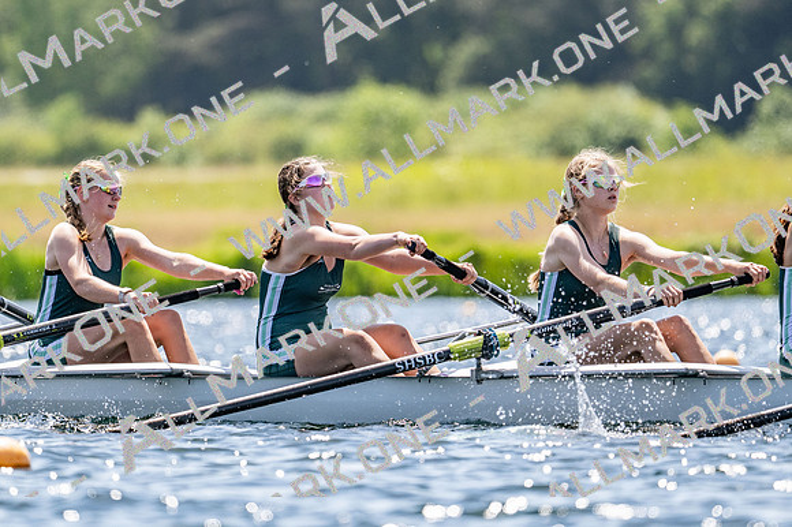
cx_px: 396
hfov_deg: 3.4
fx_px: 13192
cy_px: 264
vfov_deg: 2.3
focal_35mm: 600
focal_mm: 400
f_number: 4.5
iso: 250
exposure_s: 1/2500
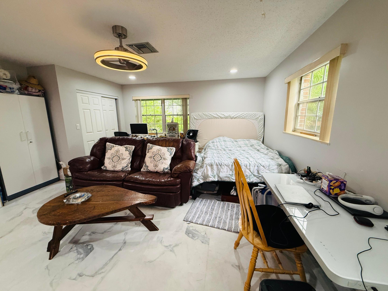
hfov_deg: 102.1
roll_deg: +0.1
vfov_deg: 85.7
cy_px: 146
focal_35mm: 14
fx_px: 157
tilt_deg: -10.6
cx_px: 194
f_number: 2.2
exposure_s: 1/60
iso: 200
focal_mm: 2.22
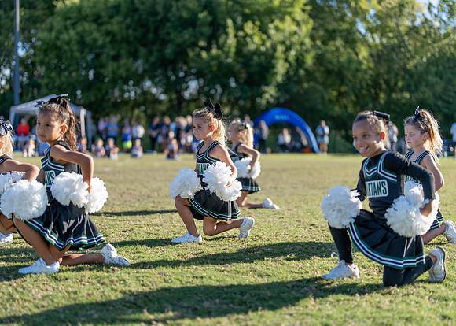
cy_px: 163
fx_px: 678
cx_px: 228
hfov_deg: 37.2
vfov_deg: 27.0
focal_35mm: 52
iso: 100
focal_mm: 50
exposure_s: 1/4000
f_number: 1.2
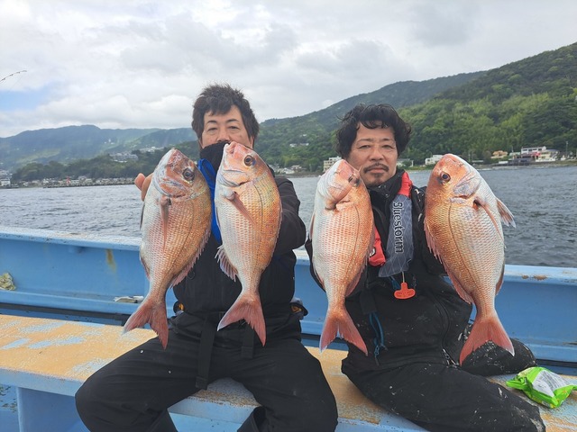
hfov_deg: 71.6
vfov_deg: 56.8
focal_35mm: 24
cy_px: 216
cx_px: 288
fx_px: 400
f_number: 1.8
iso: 50
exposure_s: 1/1107
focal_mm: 5.23
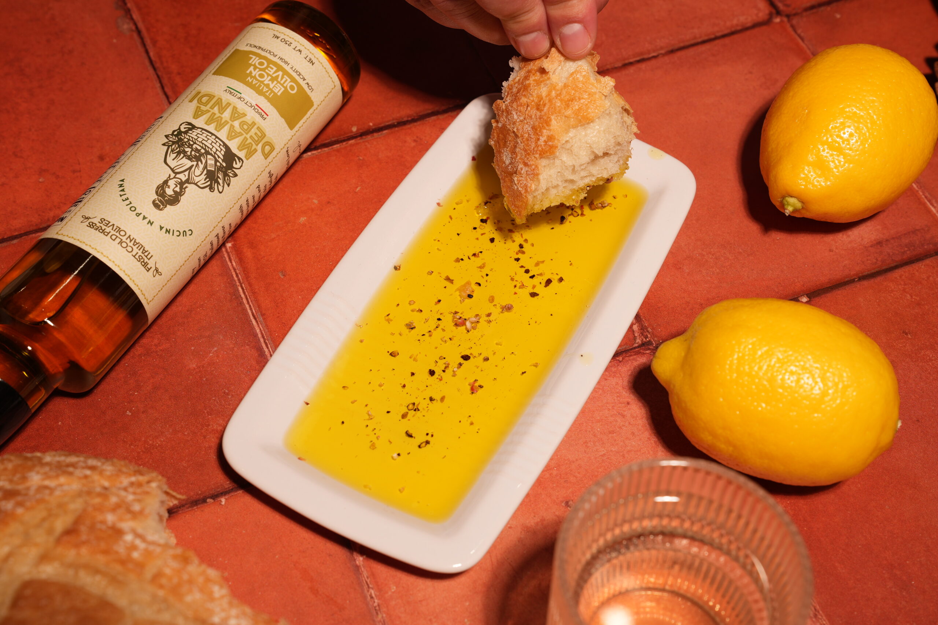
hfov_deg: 35.6
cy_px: 312
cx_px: 469
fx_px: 1459
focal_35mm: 56
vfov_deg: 24.2
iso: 100
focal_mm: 56
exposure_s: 1/125
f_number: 8
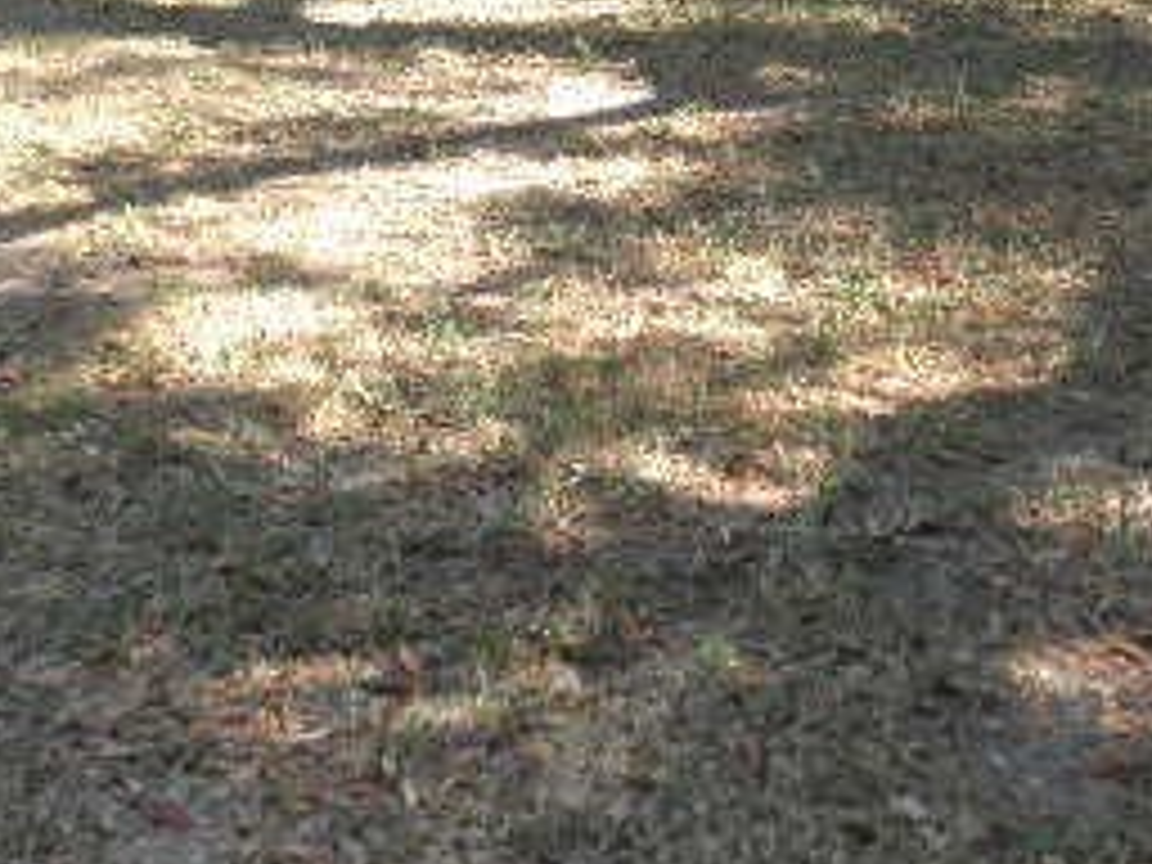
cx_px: 693
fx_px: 2330
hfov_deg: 27.7
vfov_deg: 19.7
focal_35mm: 70
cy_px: -194
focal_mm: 5
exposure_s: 1/100
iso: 64
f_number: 3
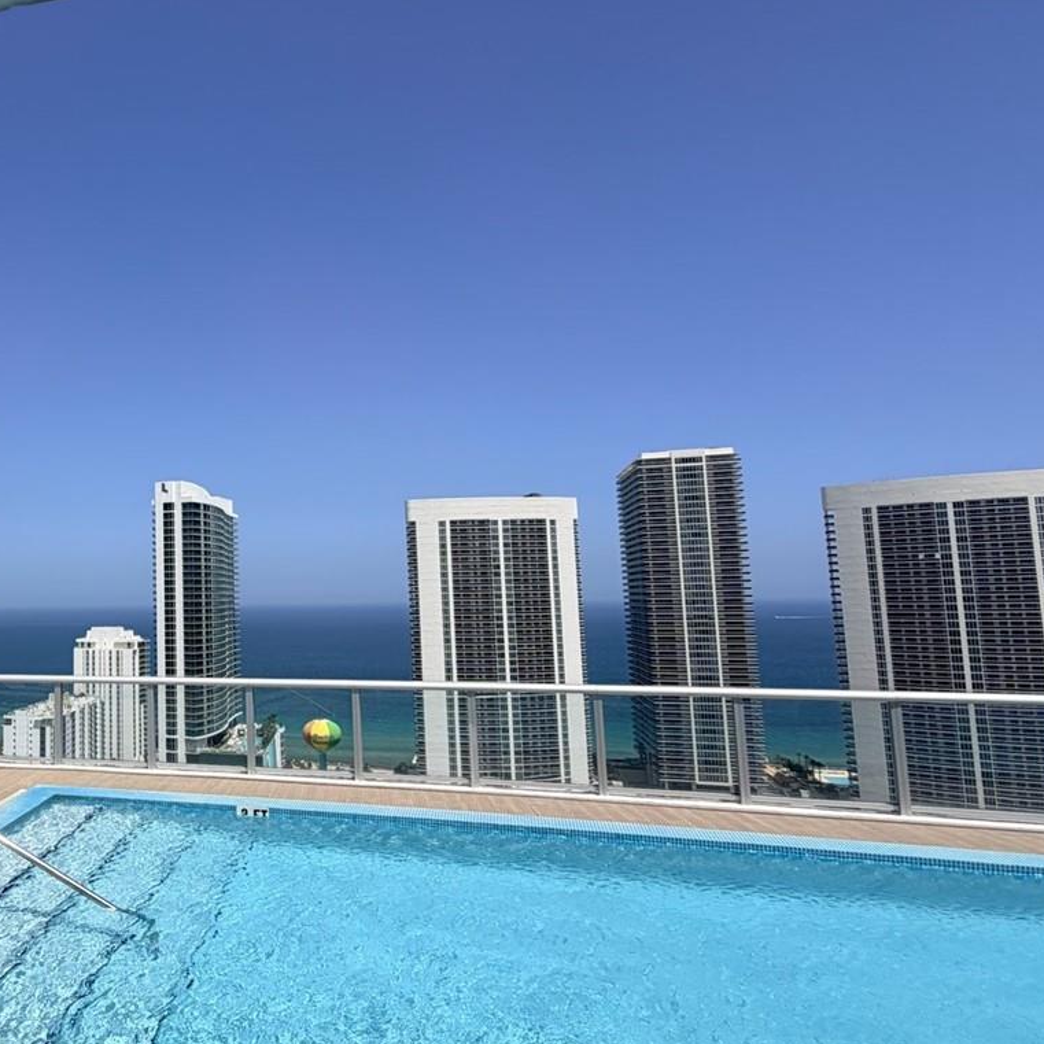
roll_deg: +1.4
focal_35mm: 26
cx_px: 159
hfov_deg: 55.1
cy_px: 513
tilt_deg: +5.9
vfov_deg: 60.9
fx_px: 887
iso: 20
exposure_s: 1/1431
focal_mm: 2.22
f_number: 2.2
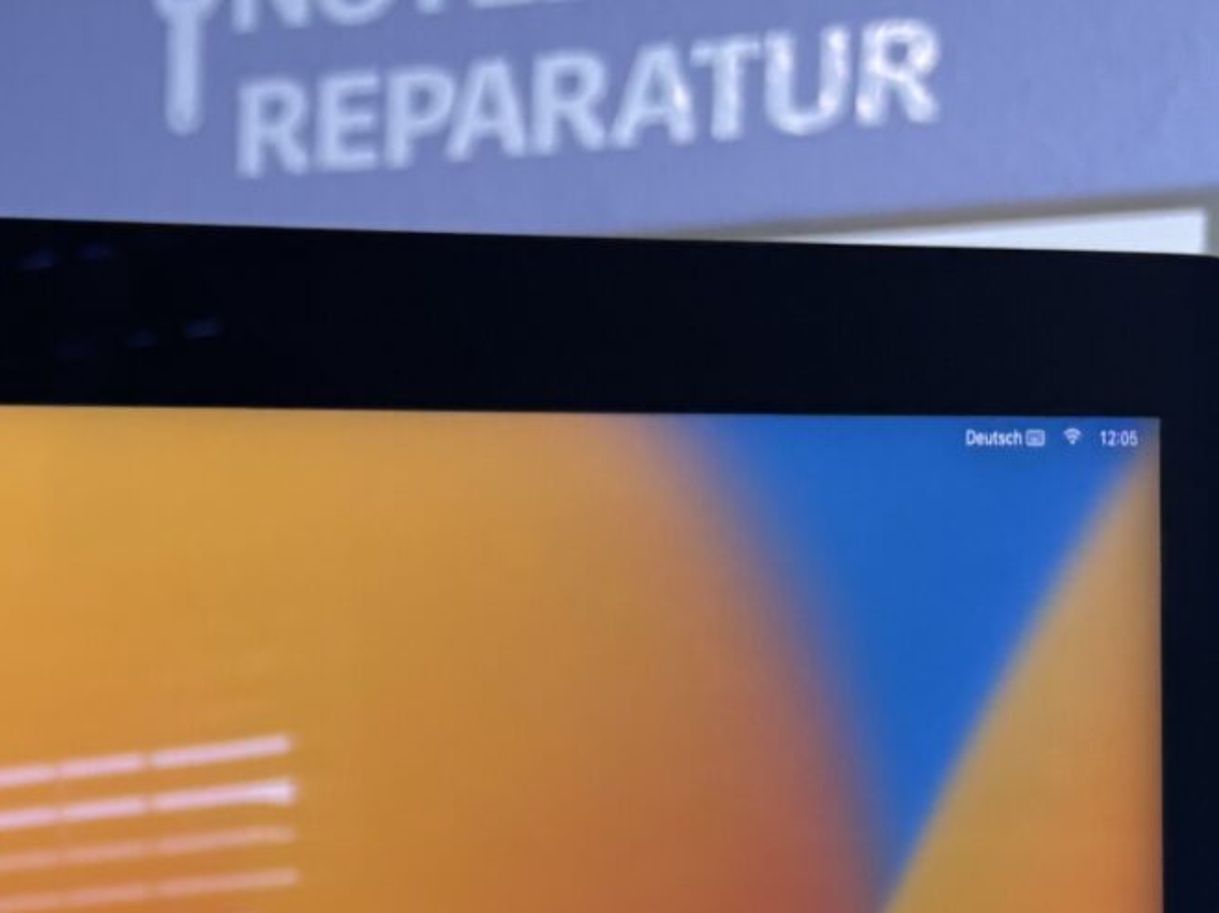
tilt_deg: -7.9
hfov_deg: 17.0
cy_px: 1301
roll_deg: +2.1
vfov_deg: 13.9
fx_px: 3556
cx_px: -760
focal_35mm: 101
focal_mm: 5.96
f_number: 1.6
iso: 80
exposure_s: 1/100
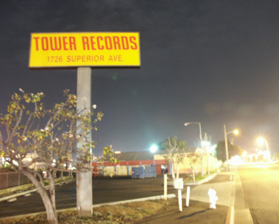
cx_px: 136
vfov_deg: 48.5
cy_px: 113
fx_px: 248
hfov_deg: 58.8
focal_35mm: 30
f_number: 2.8
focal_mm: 7.21
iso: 320
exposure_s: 4
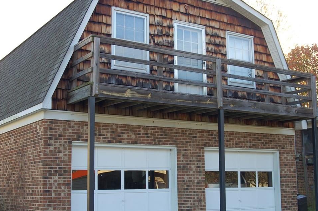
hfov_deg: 36.3
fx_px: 485
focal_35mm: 55
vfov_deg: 24.6
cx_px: 170
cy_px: 109
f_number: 5.6
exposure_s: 1/125
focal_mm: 34
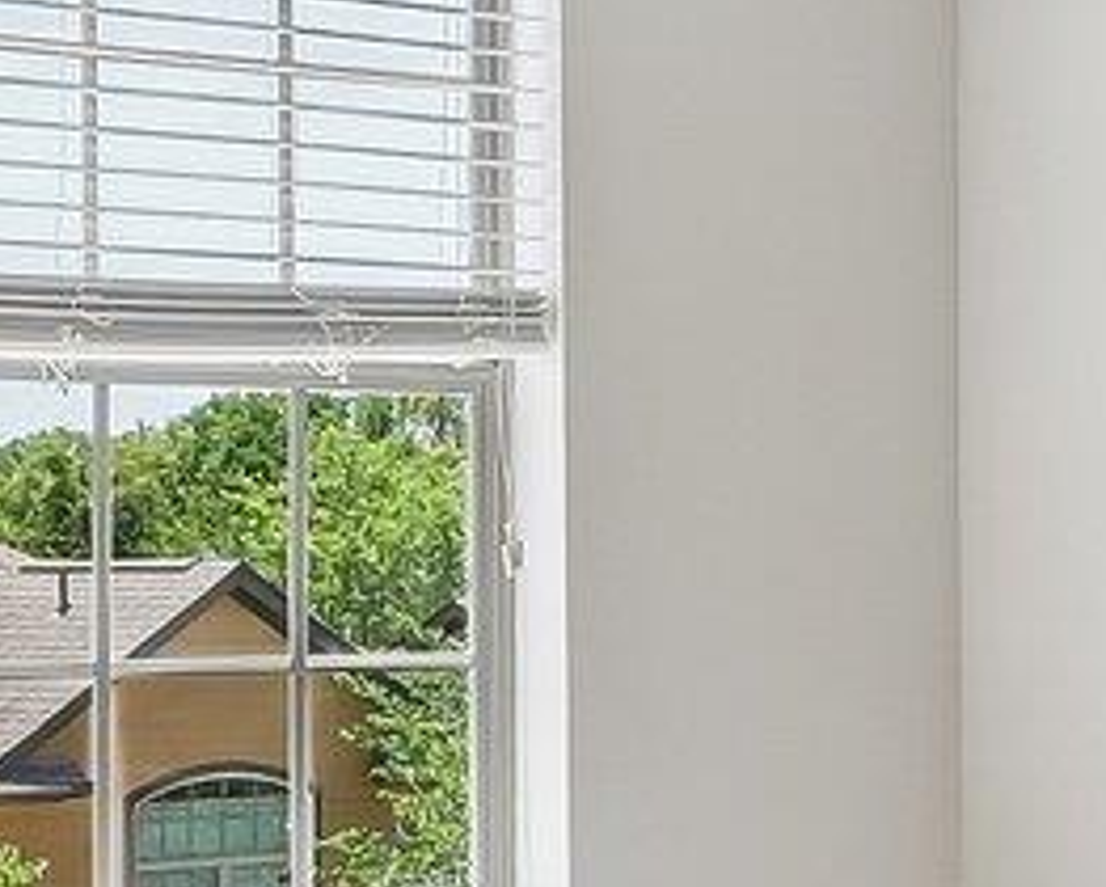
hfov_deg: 17.2
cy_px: 429
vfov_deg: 14.0
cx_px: 1000
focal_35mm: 110
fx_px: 3603
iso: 400
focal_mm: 10
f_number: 8
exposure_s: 1/40
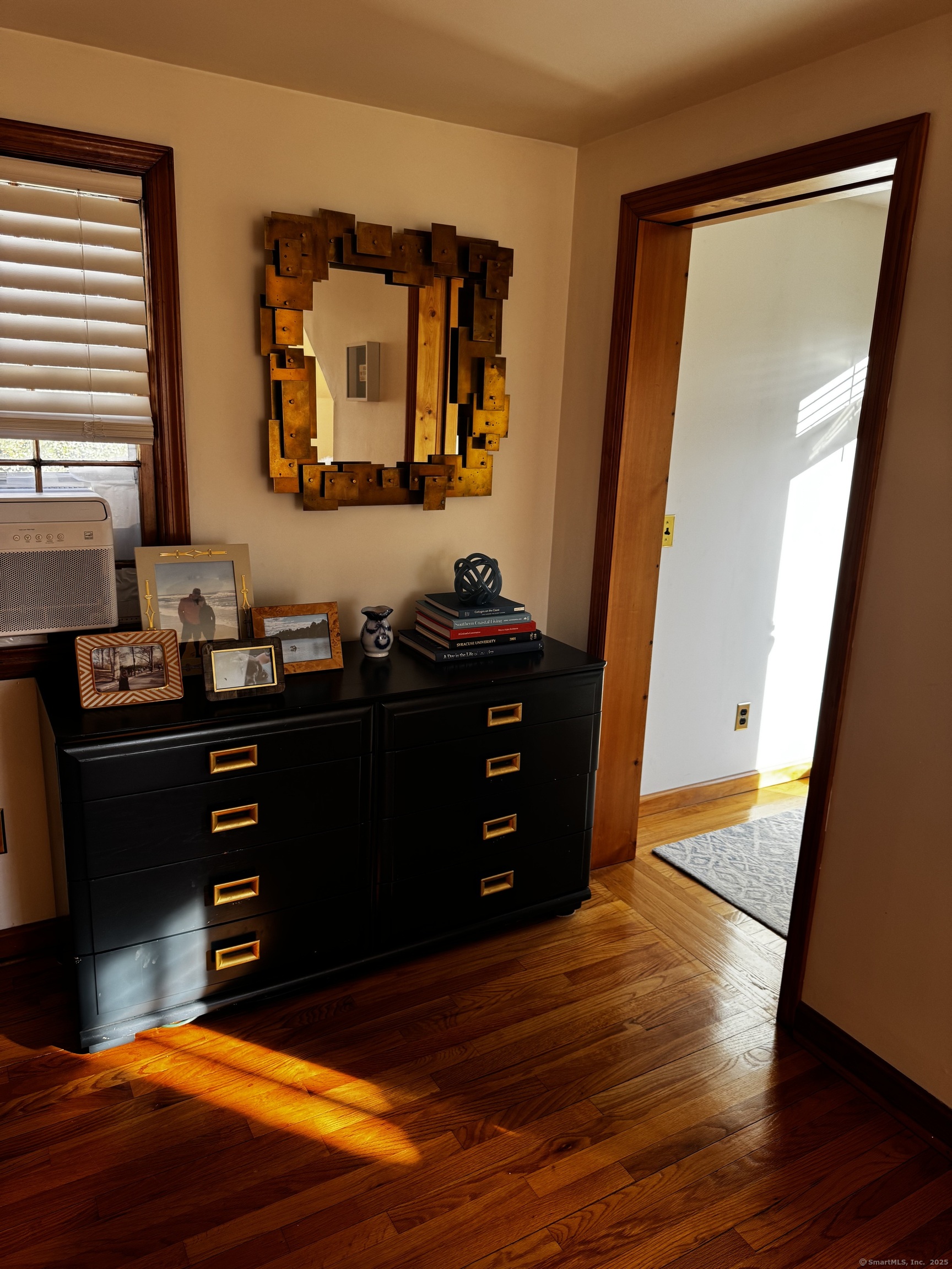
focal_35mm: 24
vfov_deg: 71.6
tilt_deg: -14.2
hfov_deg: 56.8
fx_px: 880
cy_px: 634
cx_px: 476
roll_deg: -3.5
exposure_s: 1/120
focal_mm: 6.76
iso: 100
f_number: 1.78
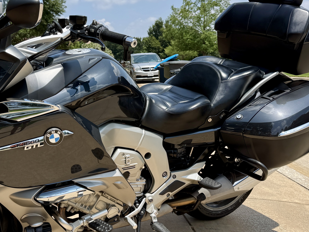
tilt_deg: -7.0
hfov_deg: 43.3
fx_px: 384
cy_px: 108
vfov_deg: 33.6
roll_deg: +0.9
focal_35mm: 43
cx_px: 104
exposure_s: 1/4167
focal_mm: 6.76
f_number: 1.78
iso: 80
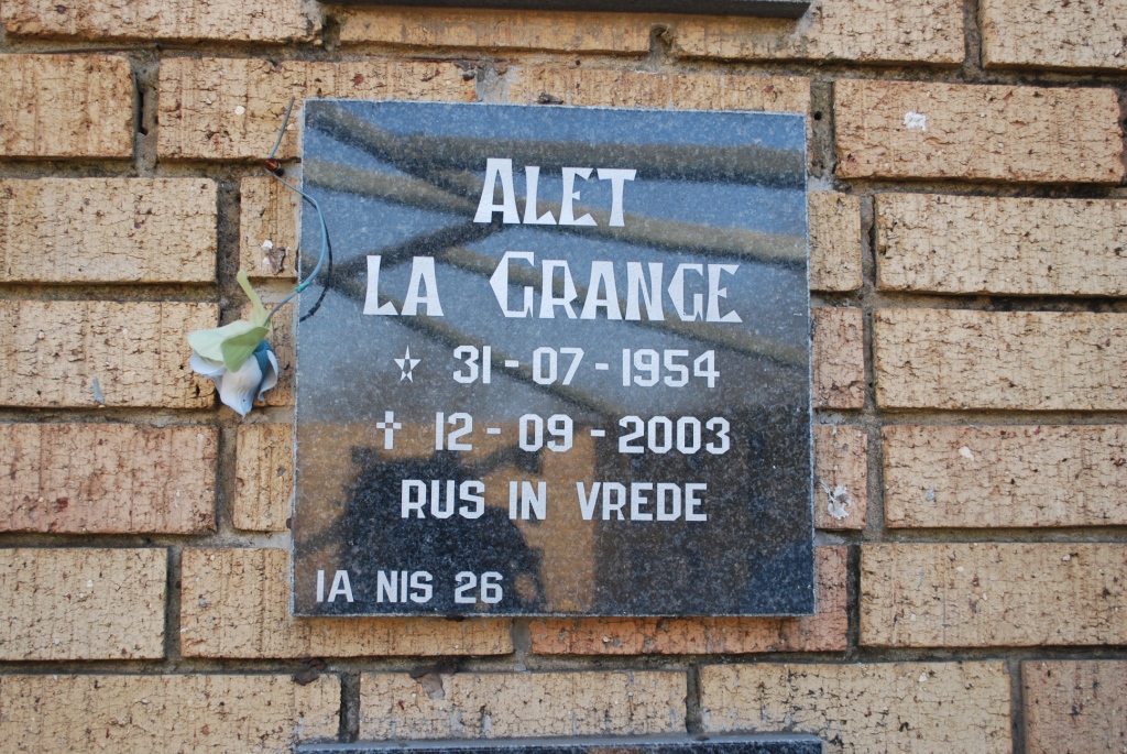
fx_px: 1316
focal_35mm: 42
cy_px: 377
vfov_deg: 32.0
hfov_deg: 46.4
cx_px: 564
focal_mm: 28
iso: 200
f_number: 5
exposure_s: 1/100
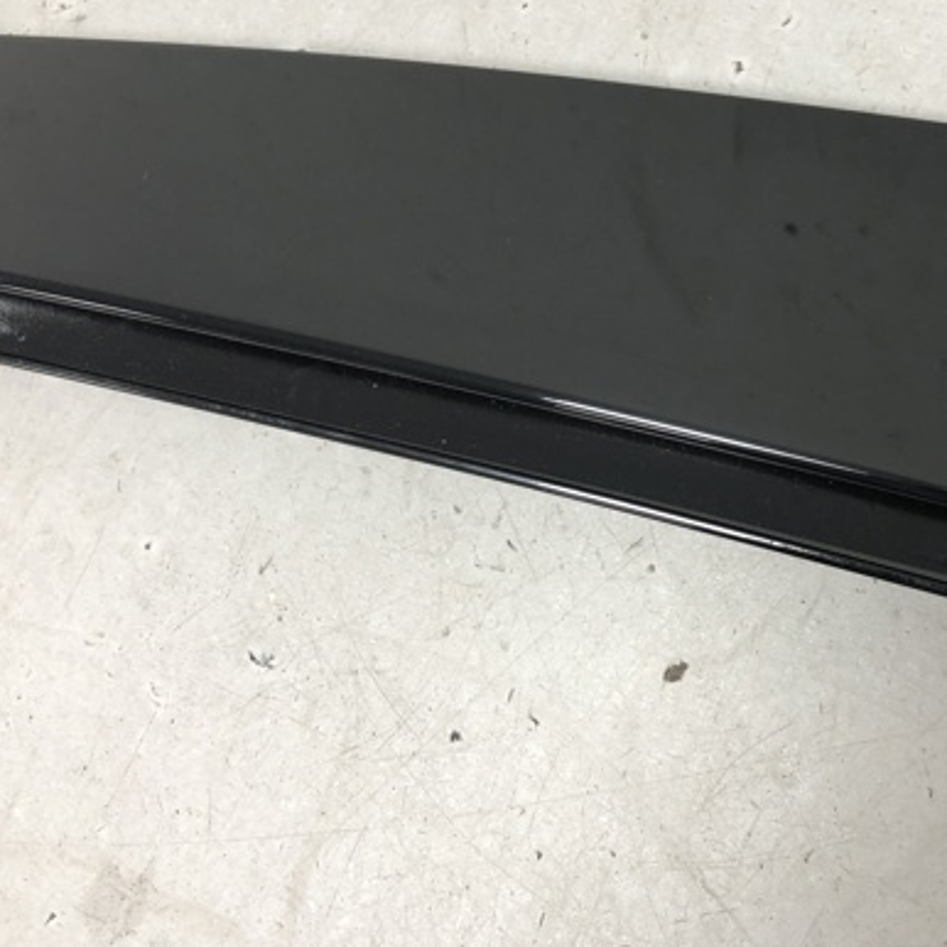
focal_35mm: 41
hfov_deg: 40.1
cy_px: 375
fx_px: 1269
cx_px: 672
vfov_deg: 40.7
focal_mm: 4
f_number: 1.8
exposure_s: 1/20
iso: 40
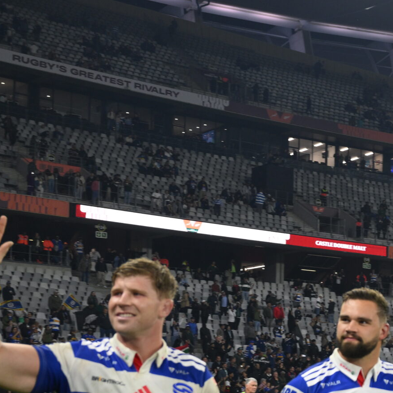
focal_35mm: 84
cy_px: 345
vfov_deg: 20.3
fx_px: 1079
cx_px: 569
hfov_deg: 18.5
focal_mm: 34
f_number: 4
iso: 400
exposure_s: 1/200
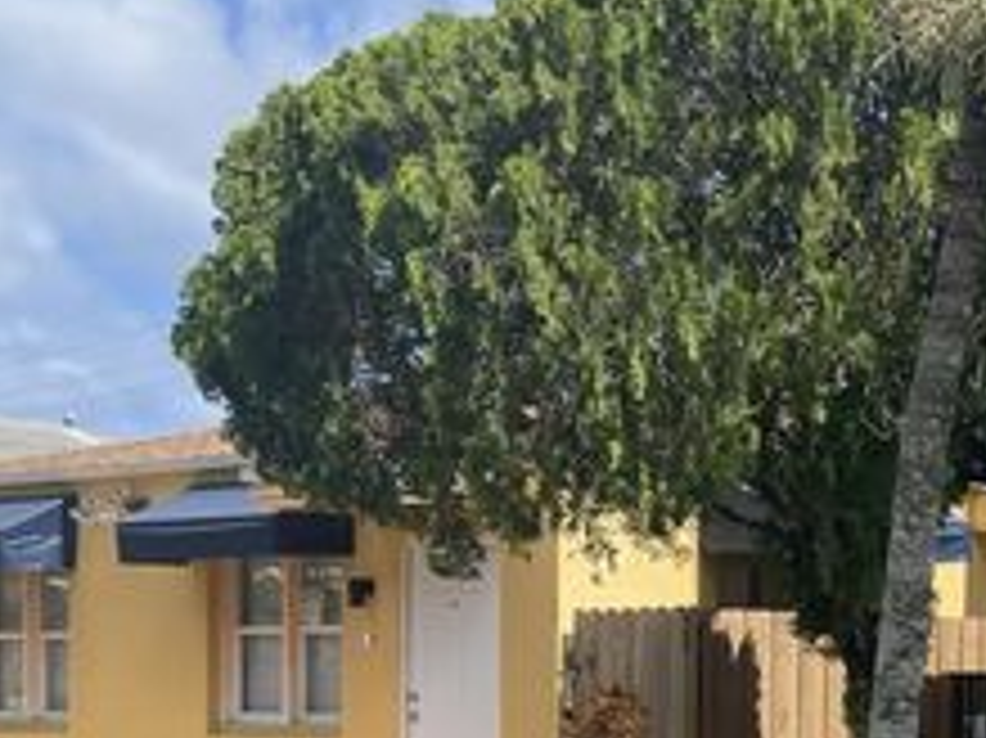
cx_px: 1144
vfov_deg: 19.9
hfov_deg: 24.5
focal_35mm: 73
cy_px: 598
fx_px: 2078
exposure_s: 1/2165
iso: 32
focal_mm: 5.1
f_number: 1.6
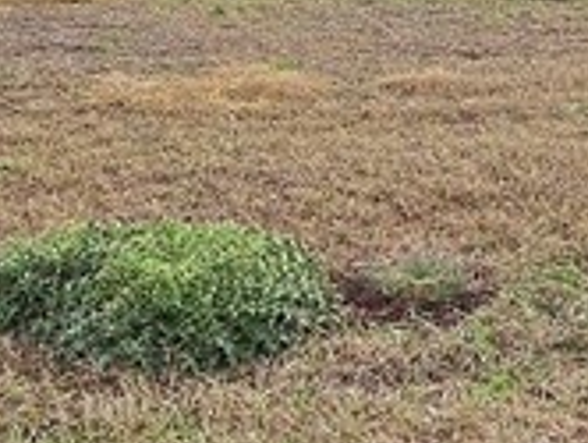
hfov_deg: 23.8
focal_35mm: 80
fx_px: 1361
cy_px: -181
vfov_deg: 17.1
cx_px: 507
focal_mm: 1.7
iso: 25
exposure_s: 1/836
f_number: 2.2
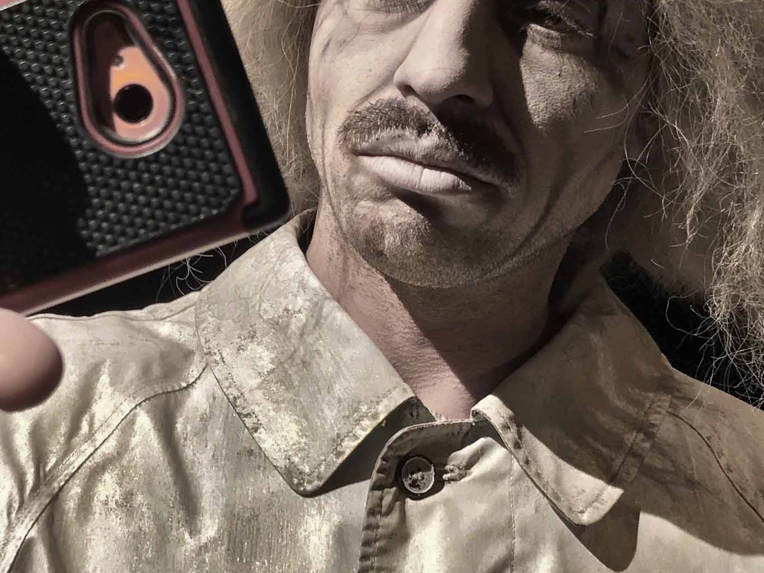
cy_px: 275
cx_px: 227
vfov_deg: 18.0
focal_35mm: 82
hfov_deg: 23.7
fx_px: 1810
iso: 25
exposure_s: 1/33
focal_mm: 3.99
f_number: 1.8
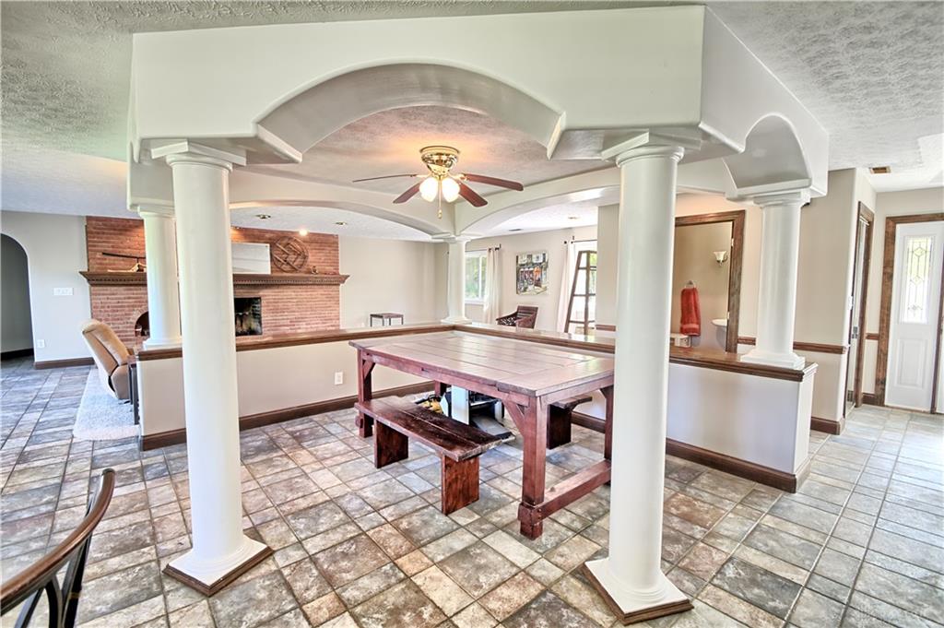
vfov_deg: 77.2
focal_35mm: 15
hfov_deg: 100.4
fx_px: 393
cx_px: 472
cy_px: 314
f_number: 8
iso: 100
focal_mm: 10
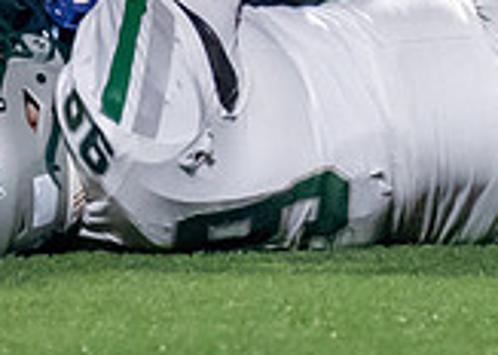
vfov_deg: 0.7
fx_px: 30216
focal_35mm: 2139
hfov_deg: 0.9
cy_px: -222
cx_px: -12
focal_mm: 200
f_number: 2.8
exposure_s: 1/1250
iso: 3200
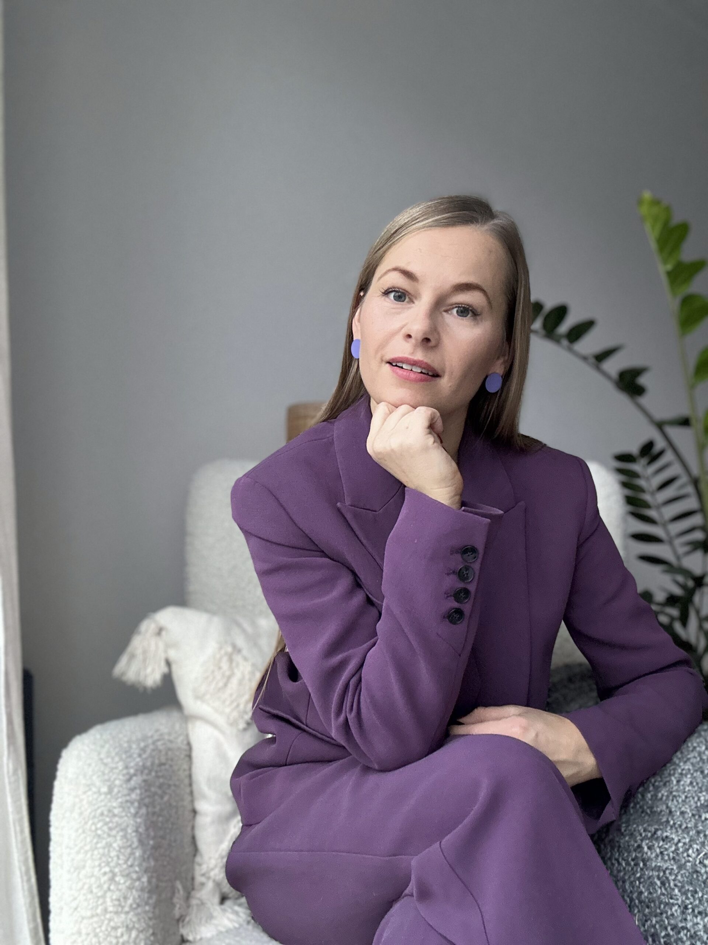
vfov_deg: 60.0
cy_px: 472
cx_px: 354
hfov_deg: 46.8
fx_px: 818
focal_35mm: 30
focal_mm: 2.69
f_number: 1.9
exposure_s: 1/60
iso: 250
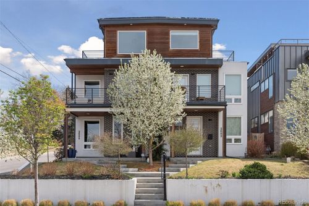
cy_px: 103
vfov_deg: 39.9
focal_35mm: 33
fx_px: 283
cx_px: 154
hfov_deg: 57.2
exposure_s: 1/640
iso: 400
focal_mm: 33
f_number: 9
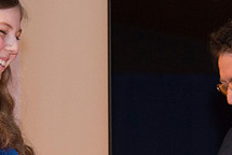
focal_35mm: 387
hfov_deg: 5.3
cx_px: 111
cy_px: 209
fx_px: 2497
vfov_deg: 3.6
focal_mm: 98
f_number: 5.3
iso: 2000
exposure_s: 1/80
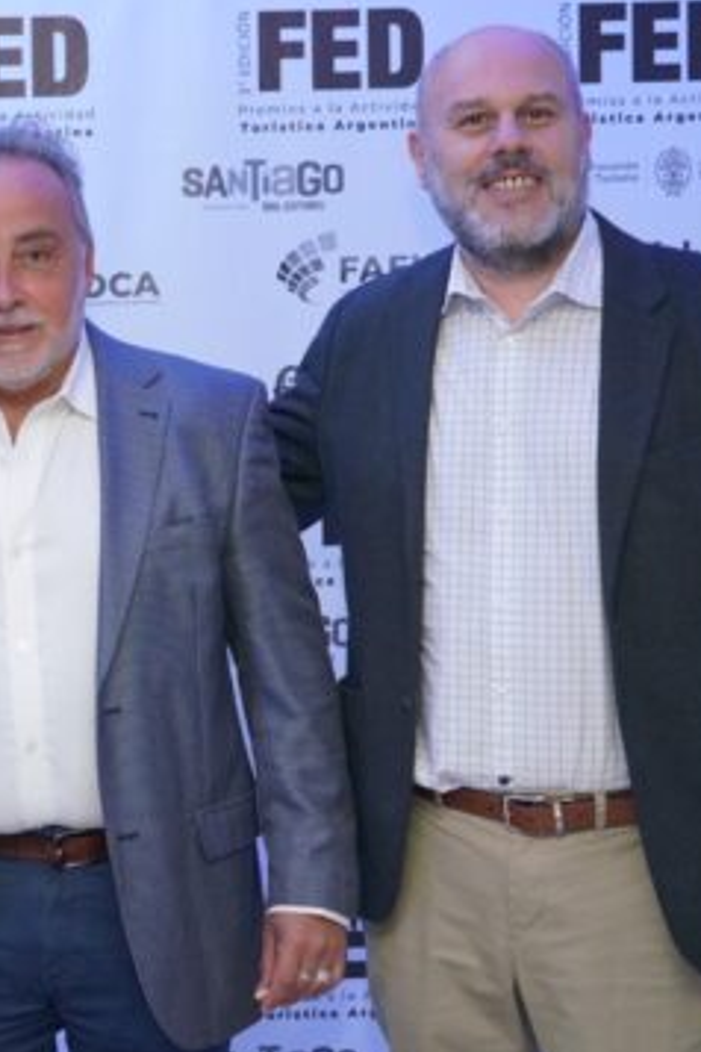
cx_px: -150
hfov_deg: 13.4
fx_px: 2891
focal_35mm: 99
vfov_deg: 20.6
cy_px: 554
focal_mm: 46
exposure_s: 1/160
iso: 4000
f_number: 4.5
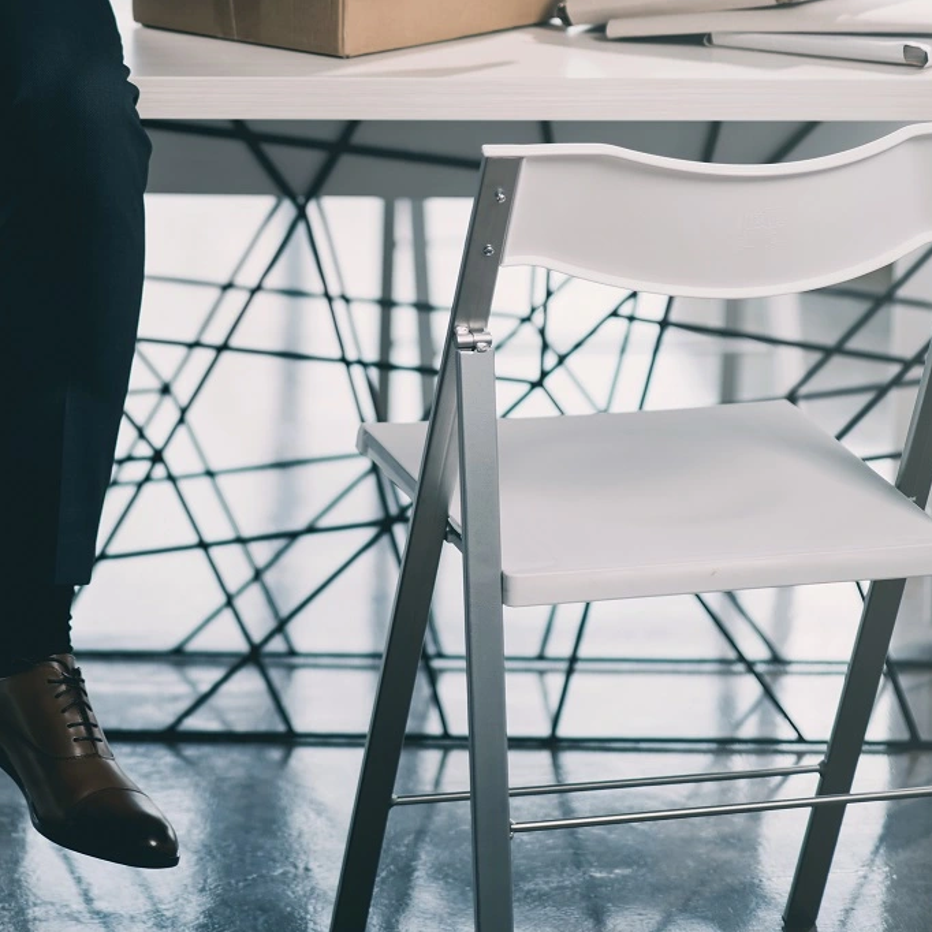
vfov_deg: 9.0
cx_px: 116
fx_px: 5849
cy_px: -228
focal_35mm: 192
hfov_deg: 9.1
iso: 100
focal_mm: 85
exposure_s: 1/160
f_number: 1.8
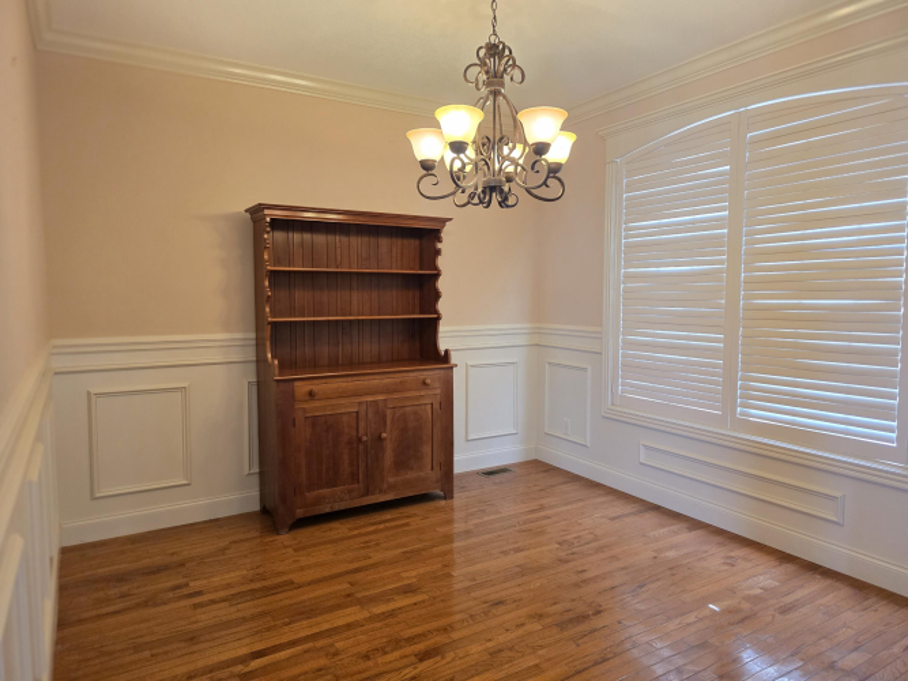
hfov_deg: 73.9
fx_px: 603
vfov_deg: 58.9
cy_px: 340
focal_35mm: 23
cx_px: 454
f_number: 1.7
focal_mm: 6.3
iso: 400
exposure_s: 1/120
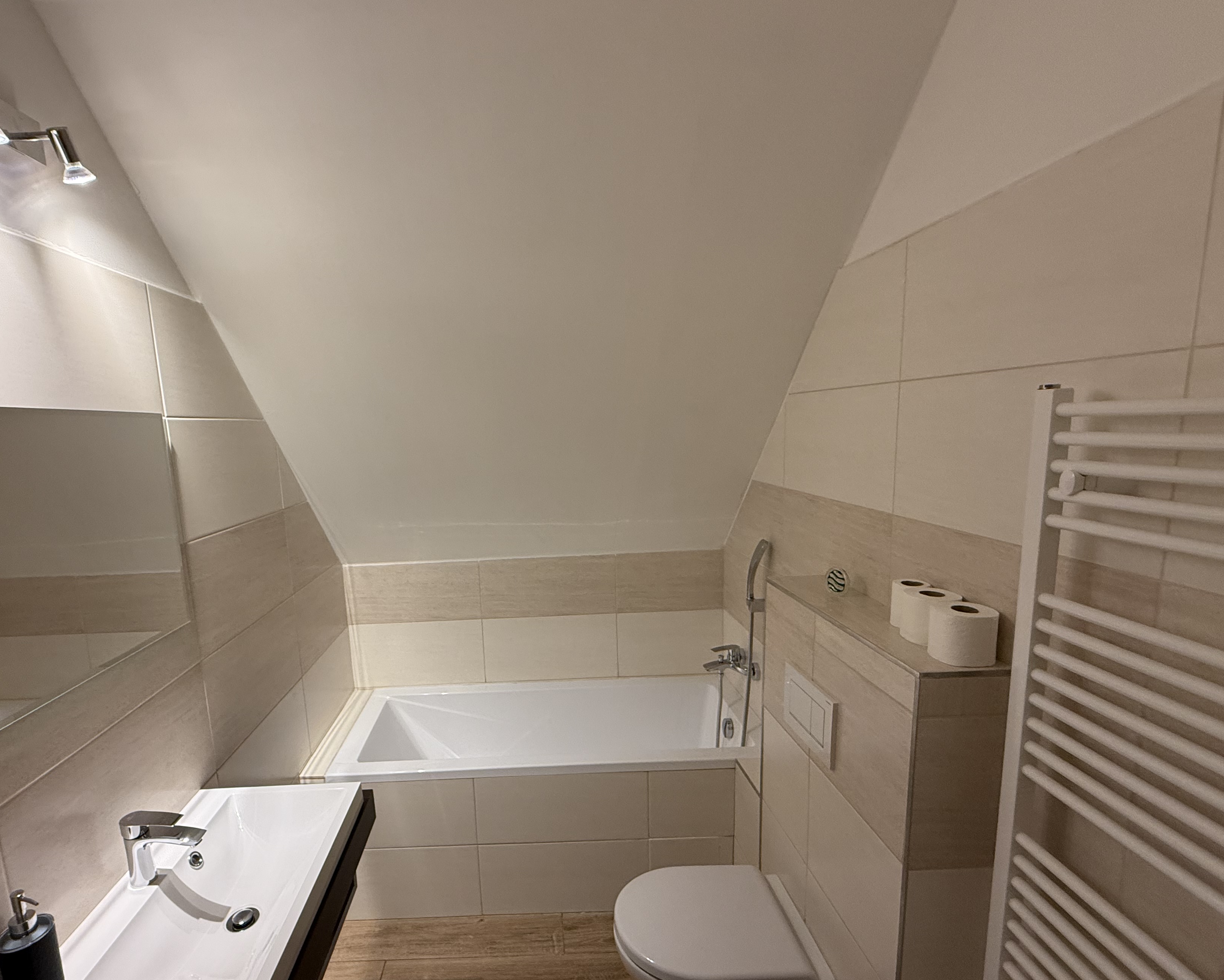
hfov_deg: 89.1
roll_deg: +2.2
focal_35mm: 17
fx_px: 616
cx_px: 528
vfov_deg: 76.8
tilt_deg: -9.7
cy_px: 527
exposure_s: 1/99
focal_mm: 2.22
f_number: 2.2
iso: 250
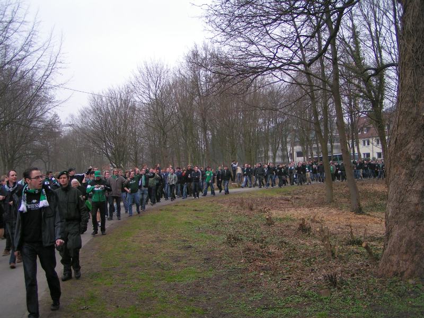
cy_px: 159
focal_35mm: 38
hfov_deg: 49.0
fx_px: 465
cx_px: 212
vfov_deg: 37.7
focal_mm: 5.8
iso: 50
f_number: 2.8
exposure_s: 1/400
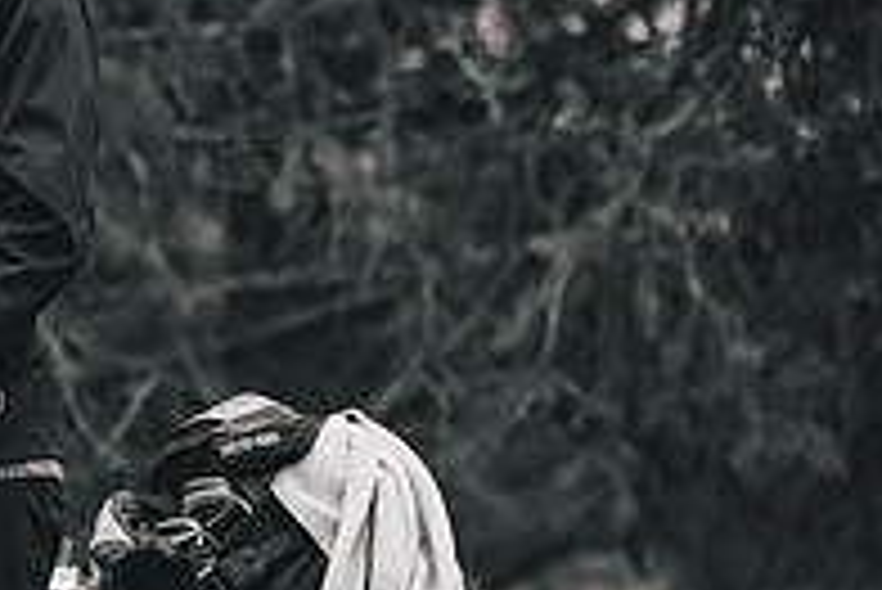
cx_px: -173
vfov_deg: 3.4
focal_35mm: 411
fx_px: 10077
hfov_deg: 5.0
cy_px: 358
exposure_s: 1/4000
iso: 640
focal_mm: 129
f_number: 2.8
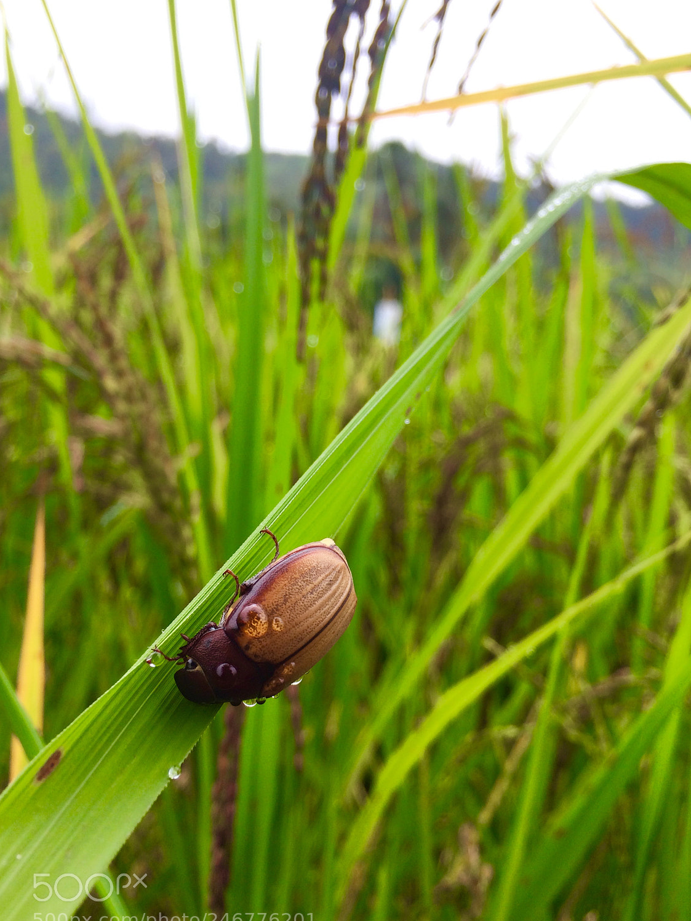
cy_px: 476
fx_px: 825
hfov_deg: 45.4
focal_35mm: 31
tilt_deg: -16.4
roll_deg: -3.7
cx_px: 364
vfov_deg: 58.3
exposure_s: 1/293
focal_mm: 4.15
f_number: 2.2
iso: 32
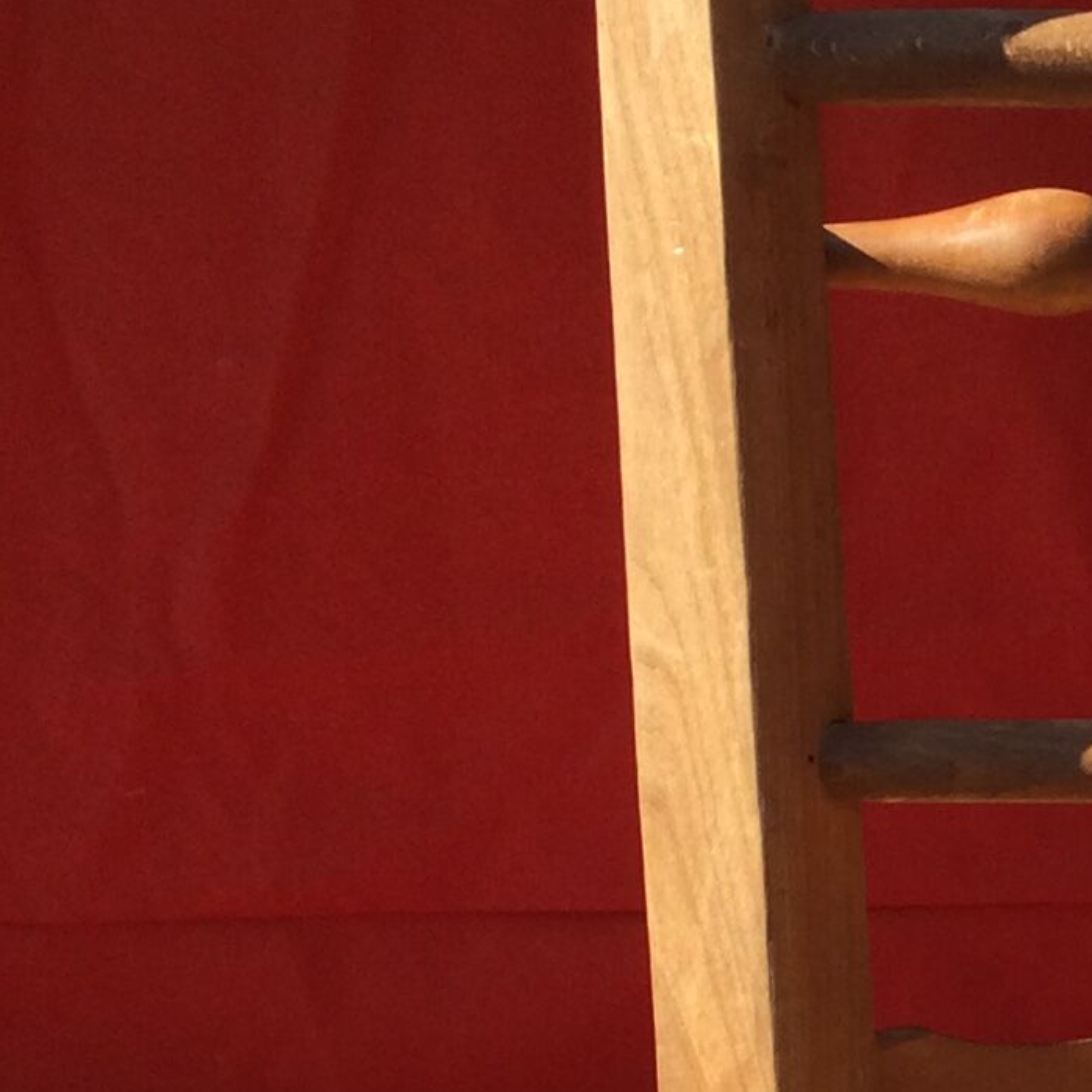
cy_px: 1751
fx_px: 4568
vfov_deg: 12.8
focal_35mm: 128
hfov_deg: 13.1
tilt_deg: -47.3
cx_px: 1511
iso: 25
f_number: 2.4
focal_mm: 3.3
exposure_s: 1/440
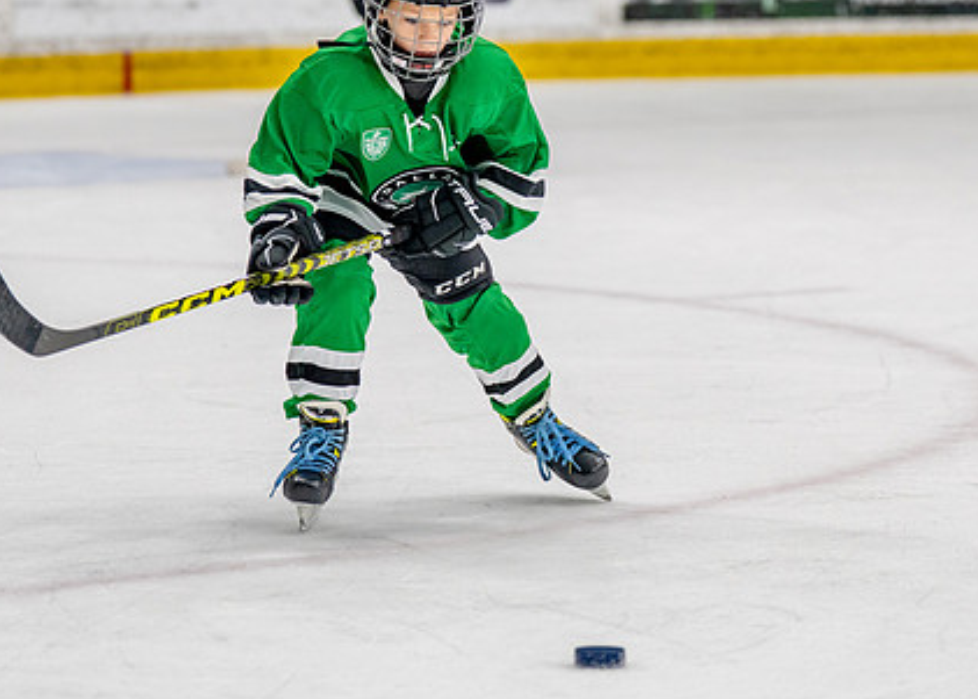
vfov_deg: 6.5
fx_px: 6113
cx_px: 526
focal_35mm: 220
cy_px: 192
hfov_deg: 9.1
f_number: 2.8
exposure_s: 1/1250
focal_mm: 111
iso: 1000
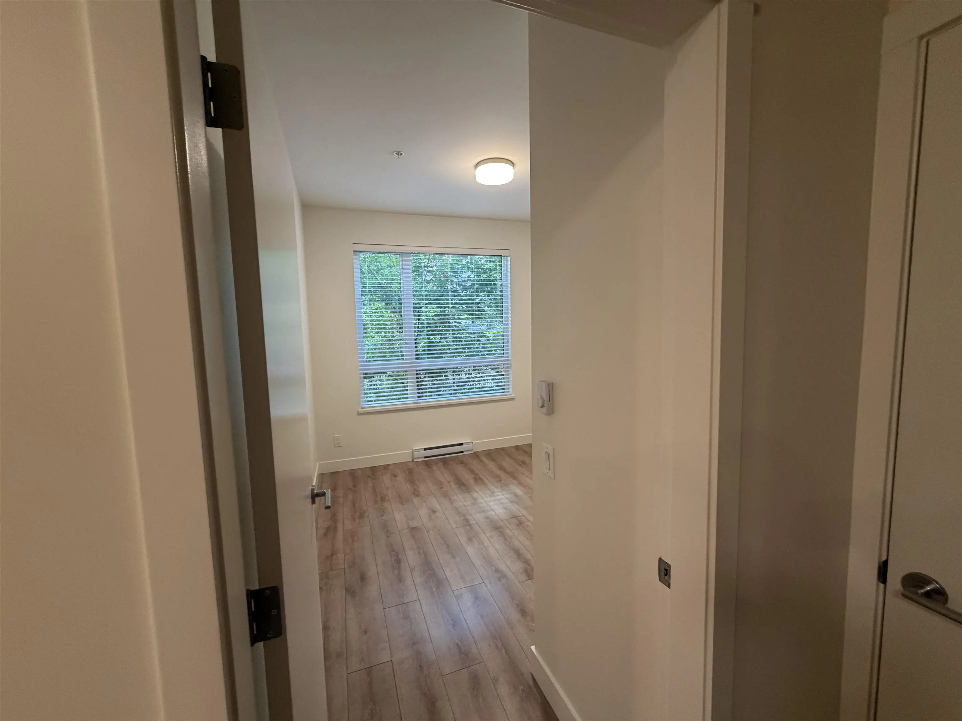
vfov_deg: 85.7
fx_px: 389
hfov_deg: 102.1
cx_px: 481
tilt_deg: -3.2
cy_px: 360
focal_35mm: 14
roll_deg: +0.7
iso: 320
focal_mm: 2.22
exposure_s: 1/60
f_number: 2.2
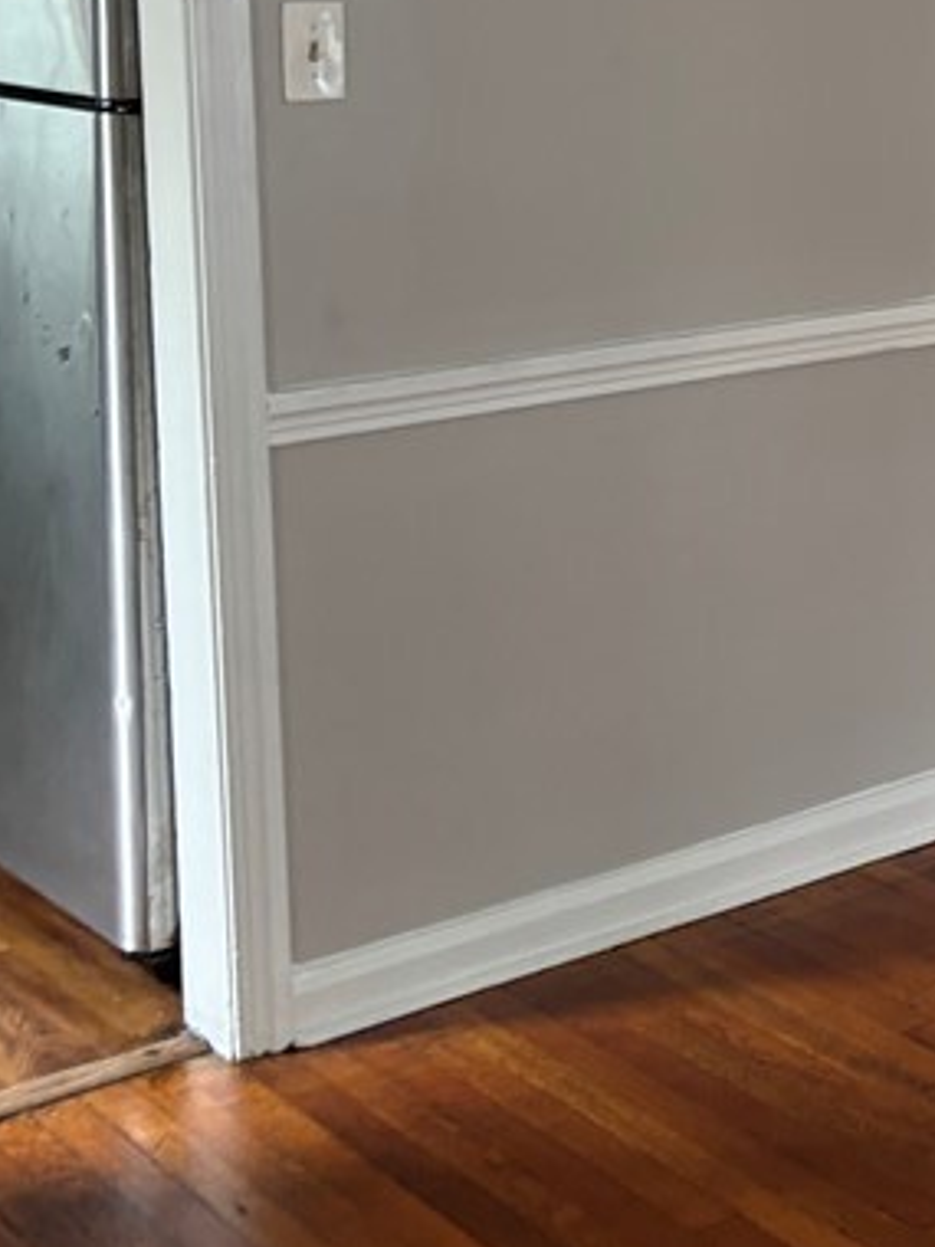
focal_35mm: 70
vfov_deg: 27.0
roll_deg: -0.7
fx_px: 2521
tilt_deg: -6.1
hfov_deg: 19.4
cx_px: 1224
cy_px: 161
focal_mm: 5.96
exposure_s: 1/60
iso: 200
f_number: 1.6
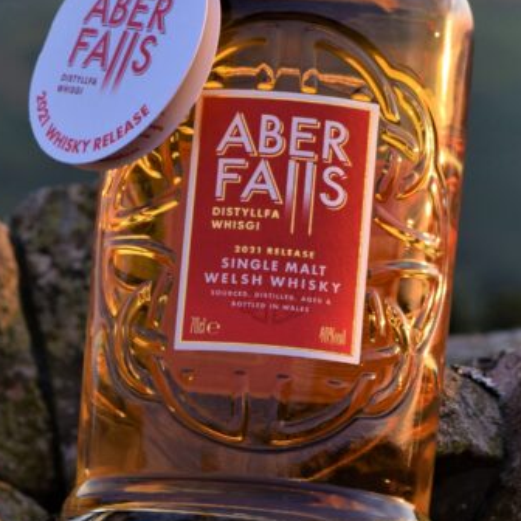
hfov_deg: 9.2
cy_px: 165
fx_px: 3235
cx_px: 406
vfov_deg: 9.2
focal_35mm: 190
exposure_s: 1/160
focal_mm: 50
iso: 400
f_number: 6.3
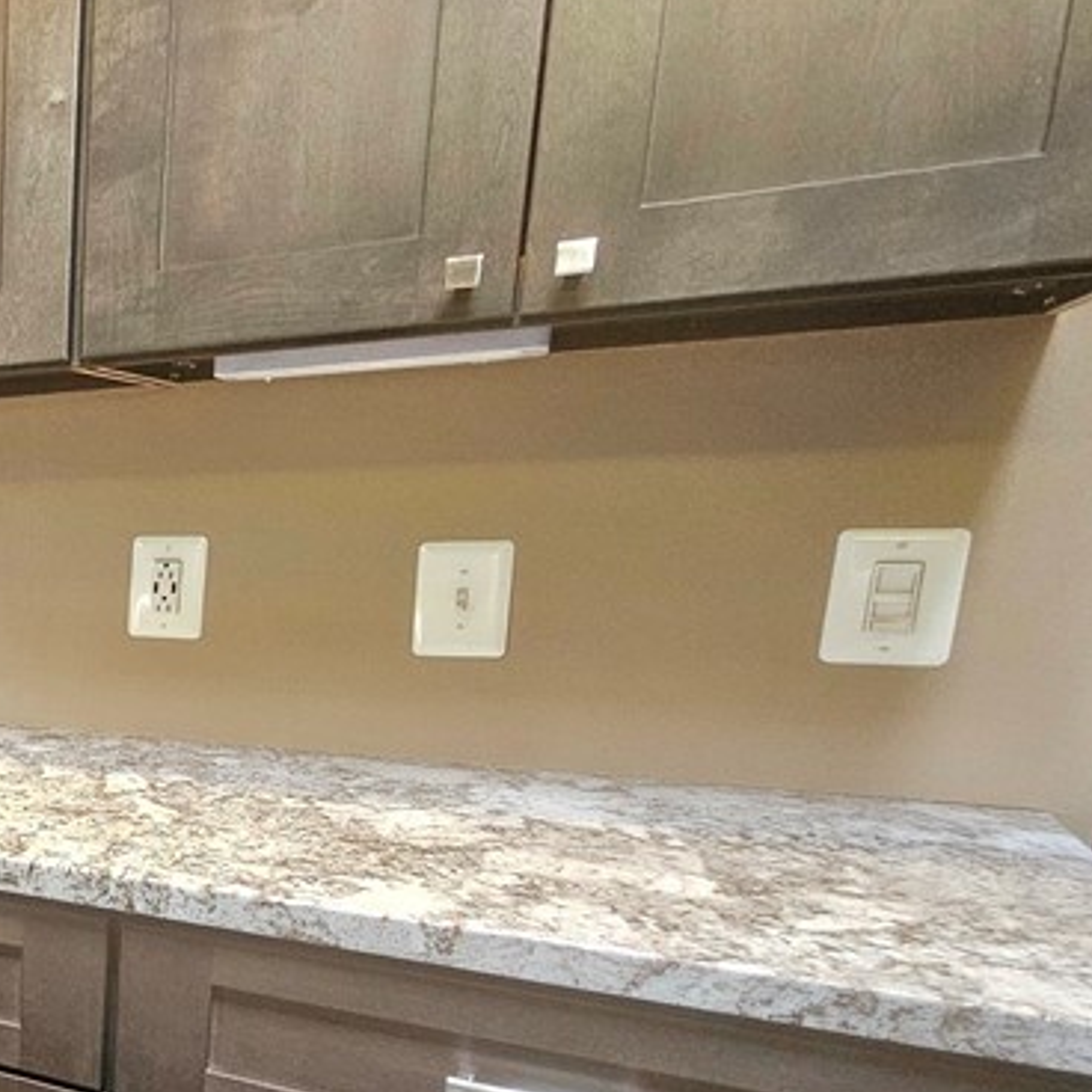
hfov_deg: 35.1
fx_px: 1142
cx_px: -332
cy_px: 769
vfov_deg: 49.8
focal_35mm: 32
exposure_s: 1/40
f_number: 2.2
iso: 320
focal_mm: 2.2
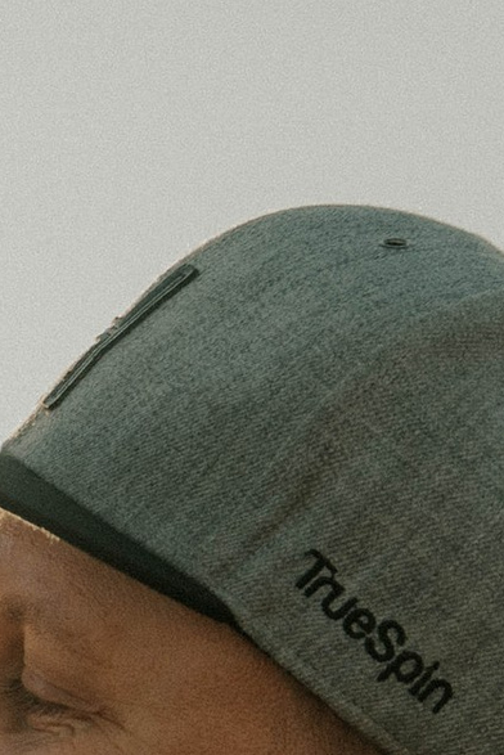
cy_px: 1016
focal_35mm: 281
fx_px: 5894
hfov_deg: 4.7
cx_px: -806
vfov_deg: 7.2
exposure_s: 1/800
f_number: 3.5
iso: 100
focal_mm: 43
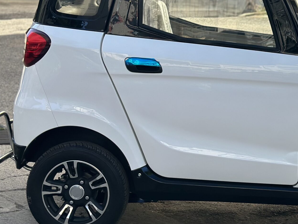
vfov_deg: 15.1
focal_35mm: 98
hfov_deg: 19.8
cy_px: 112
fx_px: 843
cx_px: 252
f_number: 1.78
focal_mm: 6.86
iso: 80
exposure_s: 1/1815
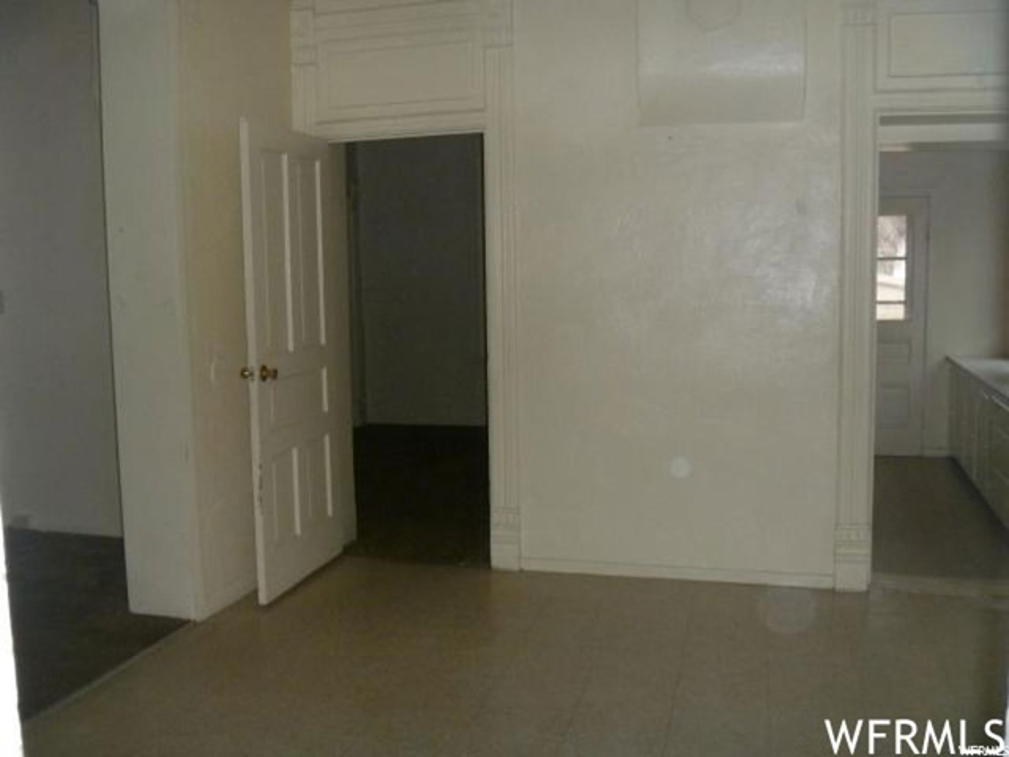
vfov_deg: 40.7
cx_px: 504
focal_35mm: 35
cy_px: 378
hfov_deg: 52.6
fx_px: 1020
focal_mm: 6.3
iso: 400
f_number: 3.5
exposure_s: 1/30
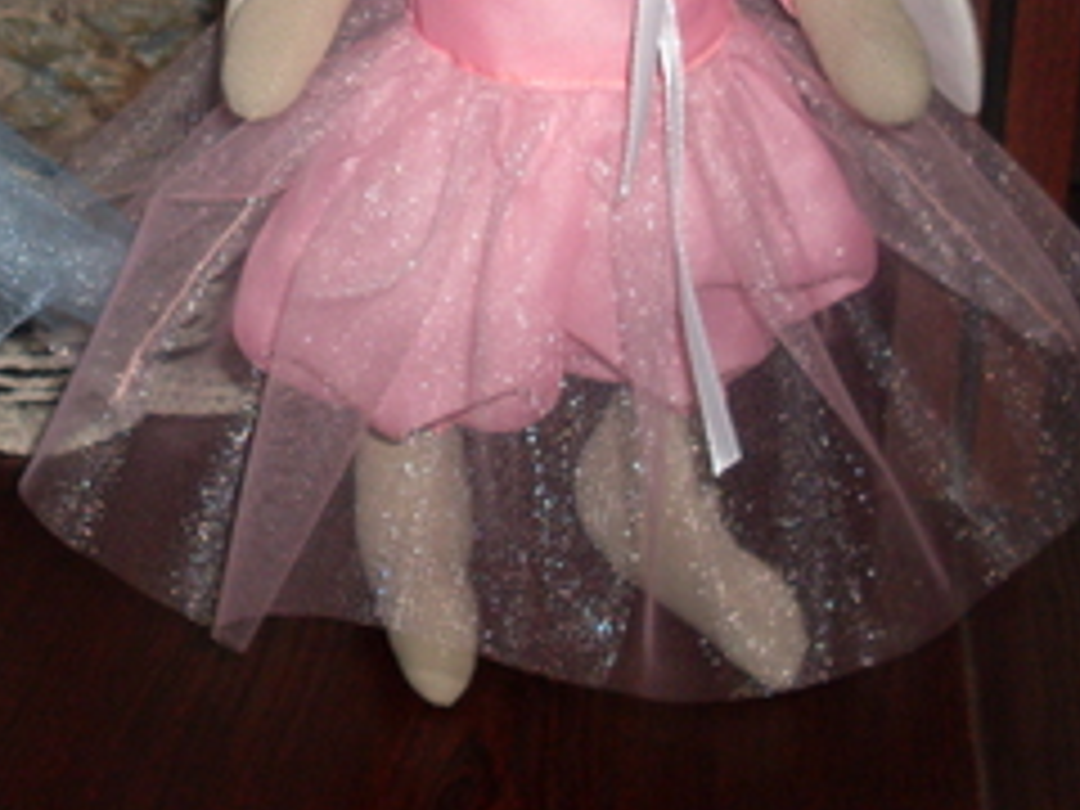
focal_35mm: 87
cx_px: 148
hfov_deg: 22.1
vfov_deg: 16.5
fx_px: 2714
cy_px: -70
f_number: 2.8
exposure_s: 1/45
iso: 100
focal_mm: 6.3
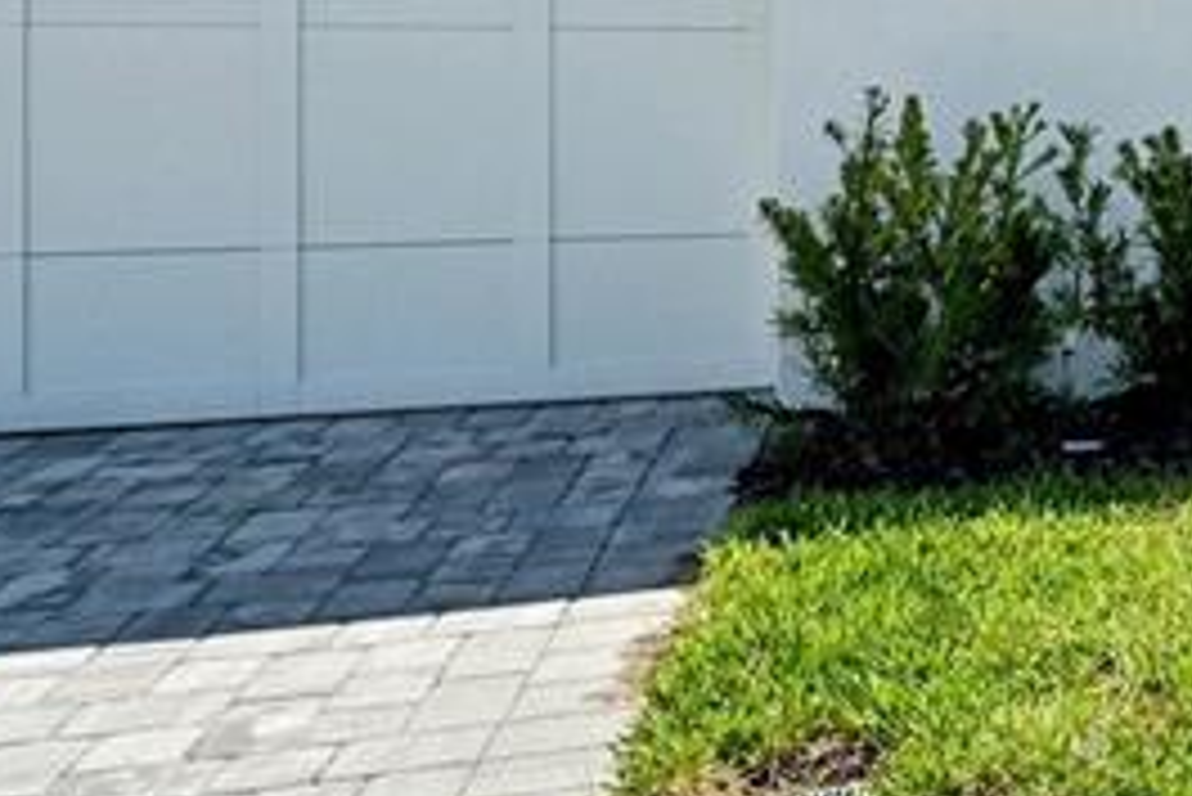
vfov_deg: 23.7
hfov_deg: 26.3
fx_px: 1789
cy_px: -54
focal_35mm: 54
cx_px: 1808
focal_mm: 14
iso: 400
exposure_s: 1/2000
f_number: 8
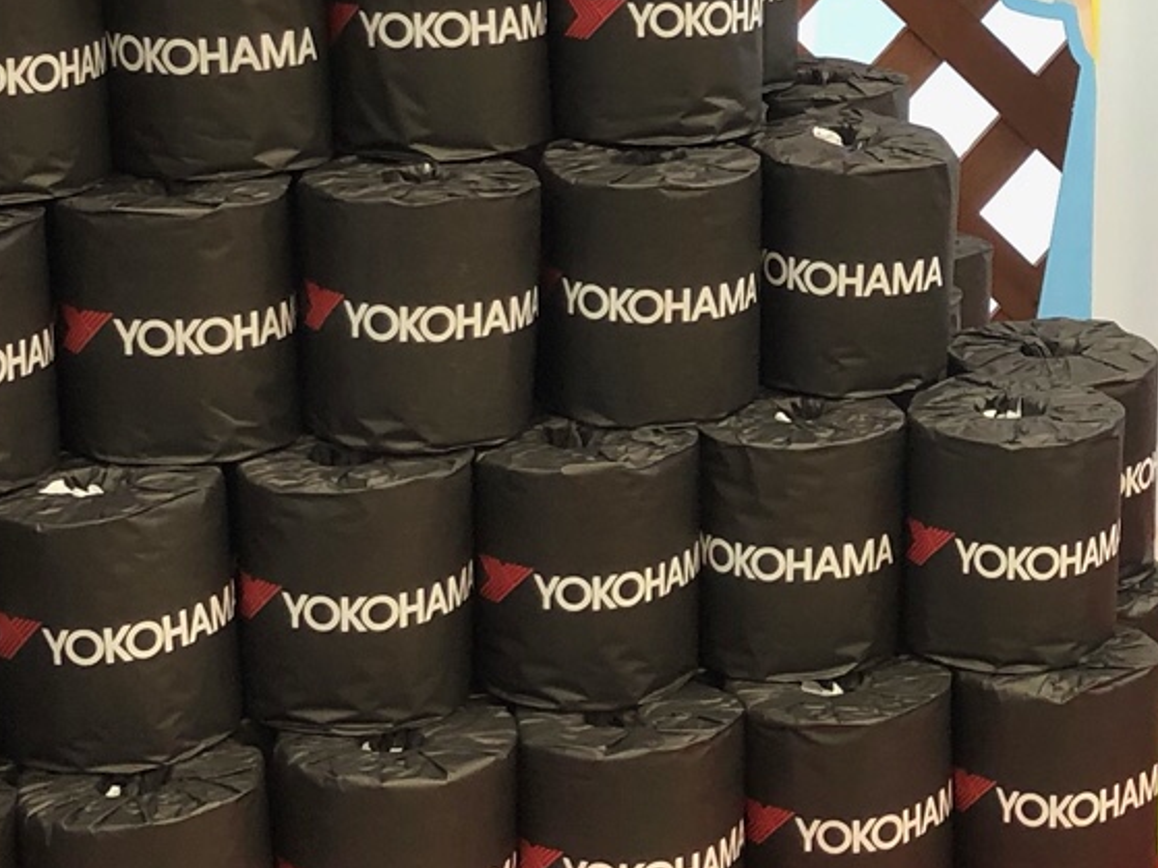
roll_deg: -2.1
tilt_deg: -12.6
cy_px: 215
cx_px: 1112
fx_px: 3378
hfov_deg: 19.0
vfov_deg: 14.6
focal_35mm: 101
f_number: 1.8
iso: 25
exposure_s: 1/33
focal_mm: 3.99
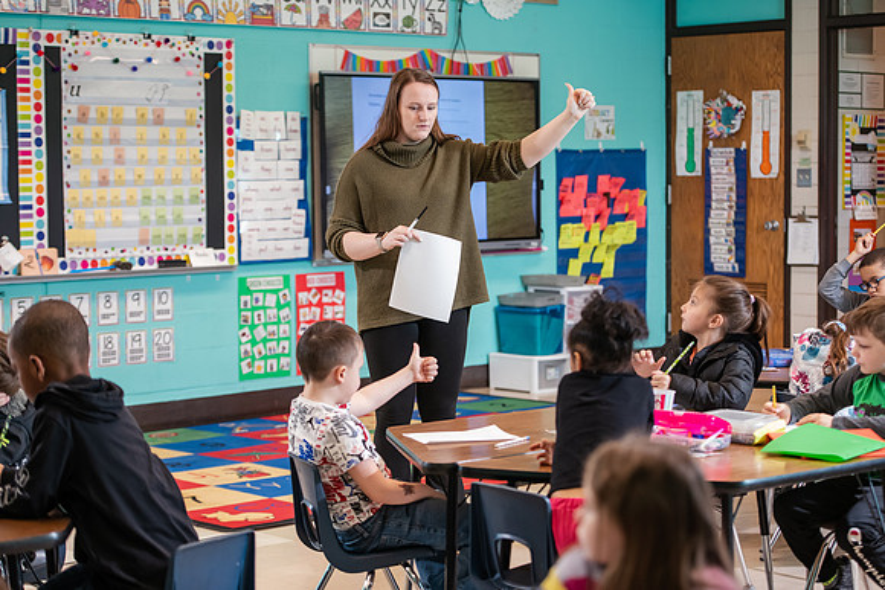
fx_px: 1918
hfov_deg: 26.0
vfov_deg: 17.5
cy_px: 295
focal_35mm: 78
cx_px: 442
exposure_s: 1/200
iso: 1600
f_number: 3.2
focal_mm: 78
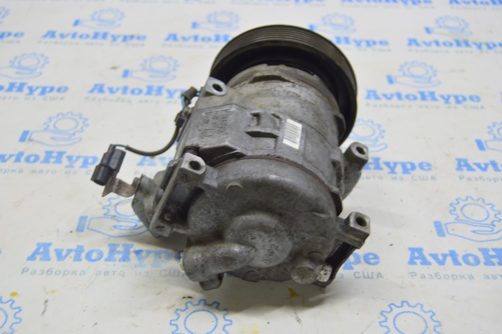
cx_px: 251
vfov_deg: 28.0
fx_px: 669
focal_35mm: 48
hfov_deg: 41.1
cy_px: 167
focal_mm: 32
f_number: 5.6
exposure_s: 1/20
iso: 400
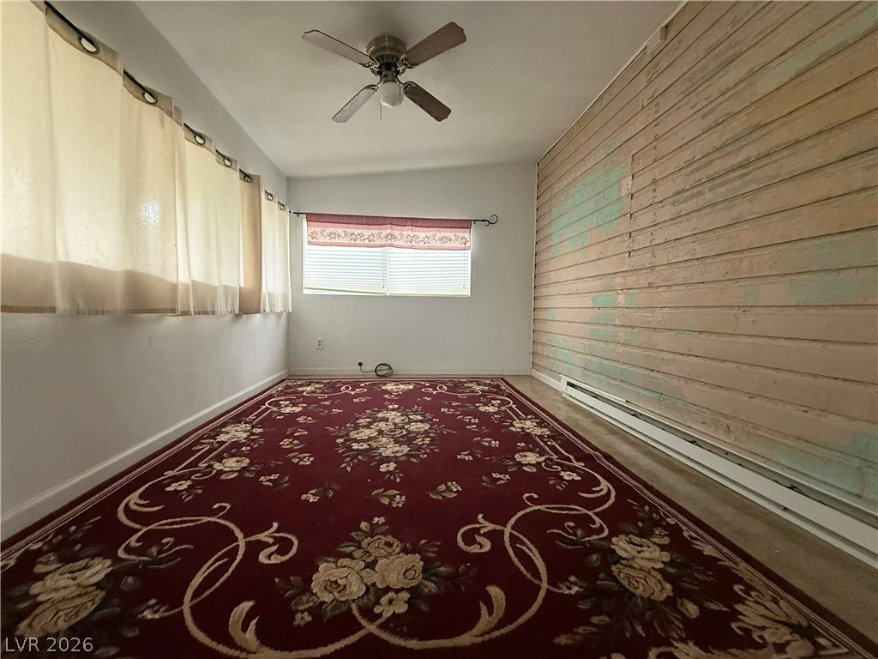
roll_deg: -1.3
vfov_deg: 85.7
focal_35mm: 14
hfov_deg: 102.1
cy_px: 330
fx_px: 355
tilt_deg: -2.7
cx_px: 439
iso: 320
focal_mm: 2.22
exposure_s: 1/65
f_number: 2.2
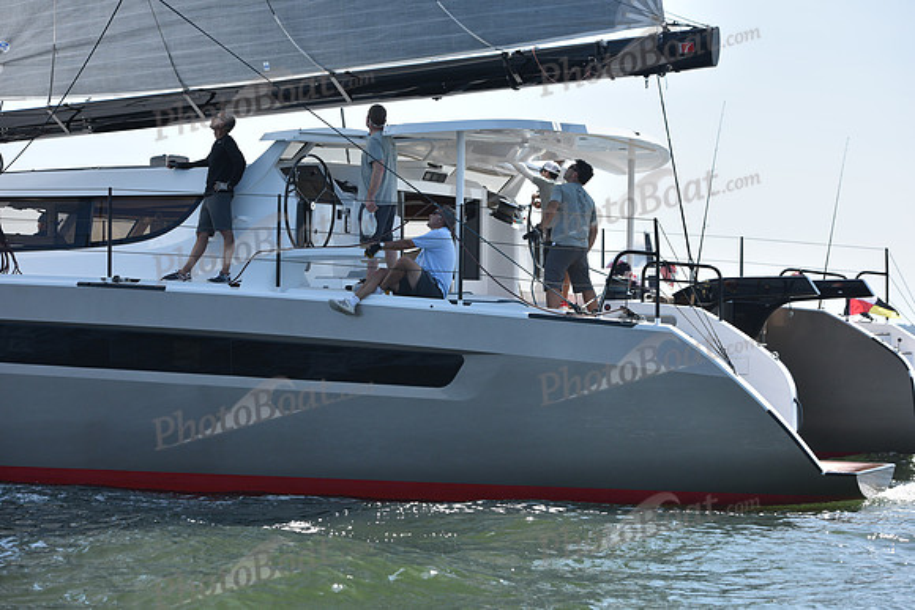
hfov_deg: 22.6
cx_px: 458
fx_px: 2288
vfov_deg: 15.2
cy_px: 305
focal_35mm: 90
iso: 250
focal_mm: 90
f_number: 5
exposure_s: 1/1250
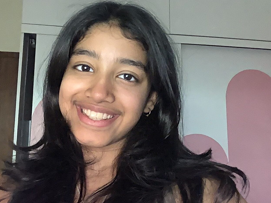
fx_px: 251
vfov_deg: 44.2
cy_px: 103
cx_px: 132
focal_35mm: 32
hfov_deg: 56.8
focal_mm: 2.15
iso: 640
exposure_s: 1/25
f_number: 2.4
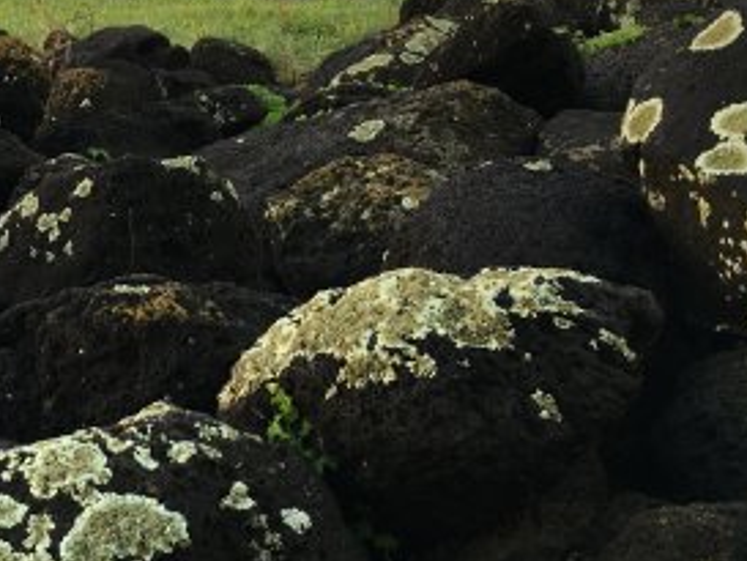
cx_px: -22
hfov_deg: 27.8
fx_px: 1403
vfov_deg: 22.3
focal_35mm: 65
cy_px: 105
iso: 32
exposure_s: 1/120
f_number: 2.2
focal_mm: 4.15
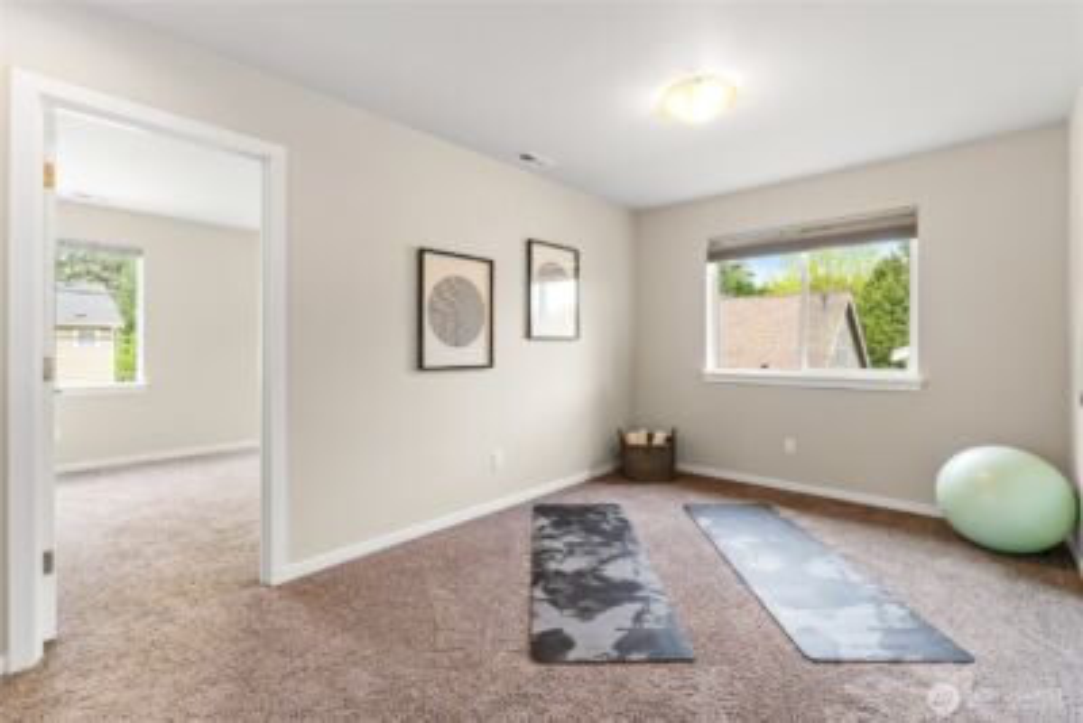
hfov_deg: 96.7
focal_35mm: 16
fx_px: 481
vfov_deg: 73.8
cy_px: 362
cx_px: 542
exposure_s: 1/2
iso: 100
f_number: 8
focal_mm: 16
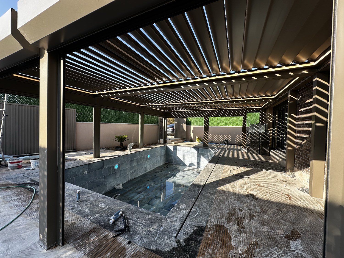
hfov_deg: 102.1
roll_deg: -1.3
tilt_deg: -0.7
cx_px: 172
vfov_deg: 85.7
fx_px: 139
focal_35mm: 14
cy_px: 129
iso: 40
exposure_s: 1/355
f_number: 2.2
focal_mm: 2.22
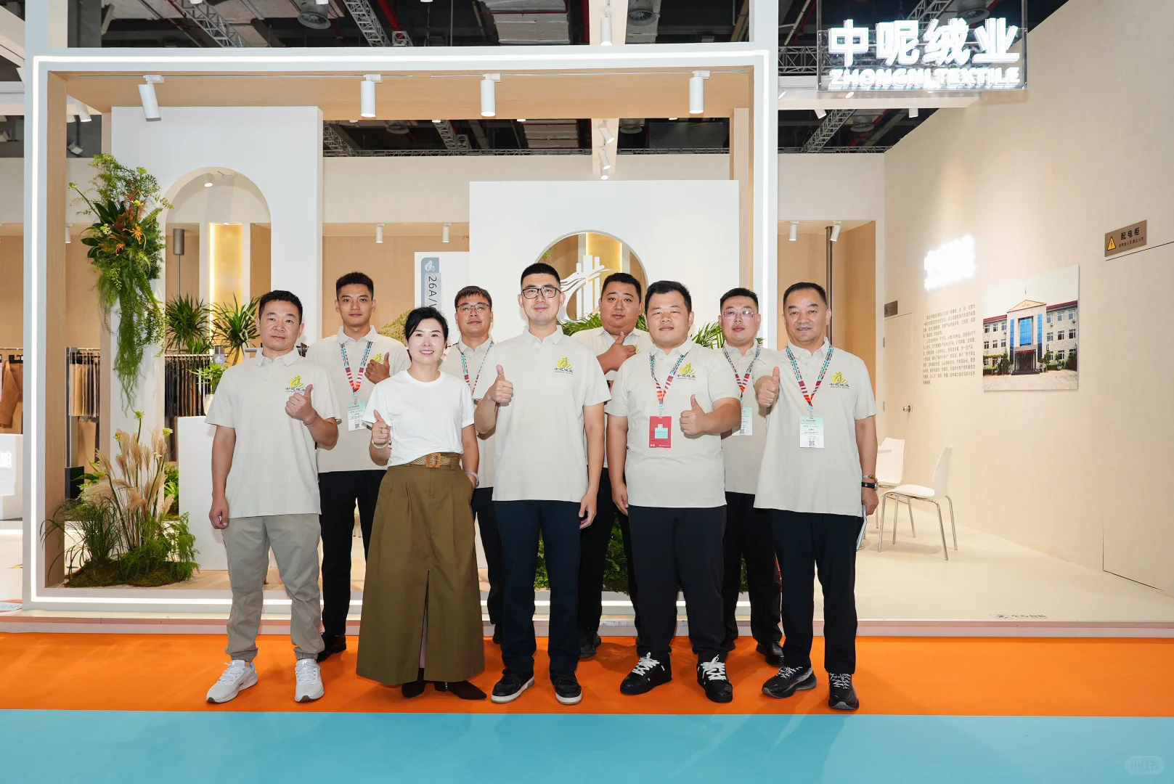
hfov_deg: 73.7
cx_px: 587
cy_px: 392
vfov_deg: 53.2
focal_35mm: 24
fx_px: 783
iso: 160
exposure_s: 1/30
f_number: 5
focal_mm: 24
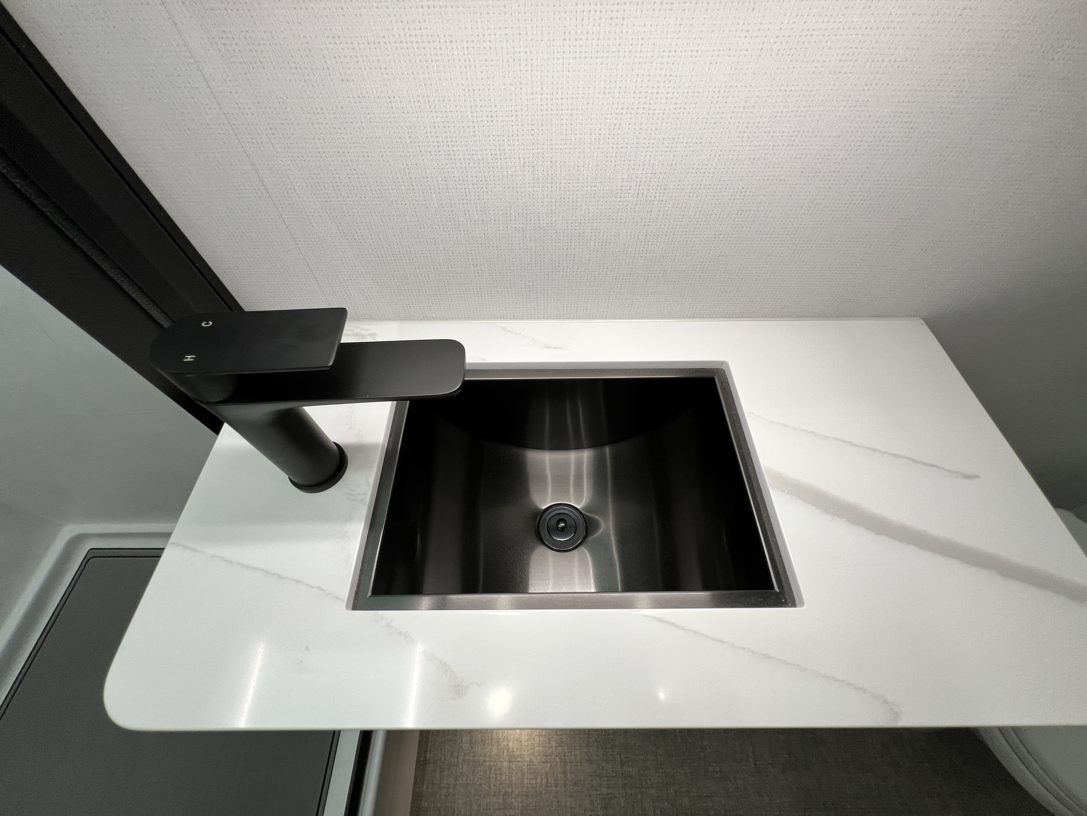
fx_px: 408
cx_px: 544
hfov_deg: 106.2
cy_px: 408
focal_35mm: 13
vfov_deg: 89.9
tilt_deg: -59.7
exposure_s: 1/99
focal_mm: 1.57
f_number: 1.8
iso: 80
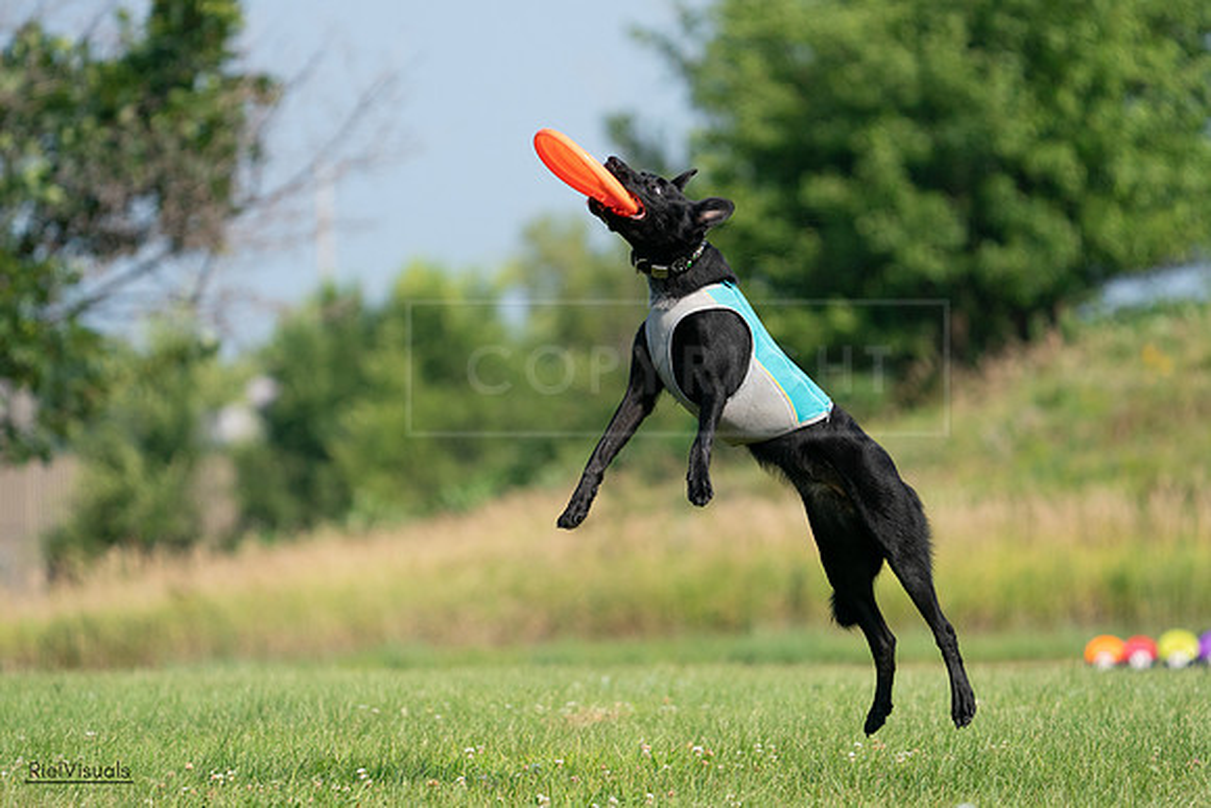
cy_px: 404
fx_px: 9858
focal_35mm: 293
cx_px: 606
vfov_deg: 4.7
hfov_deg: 7.0
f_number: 5.6
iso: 1250
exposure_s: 1/4000
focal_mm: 293
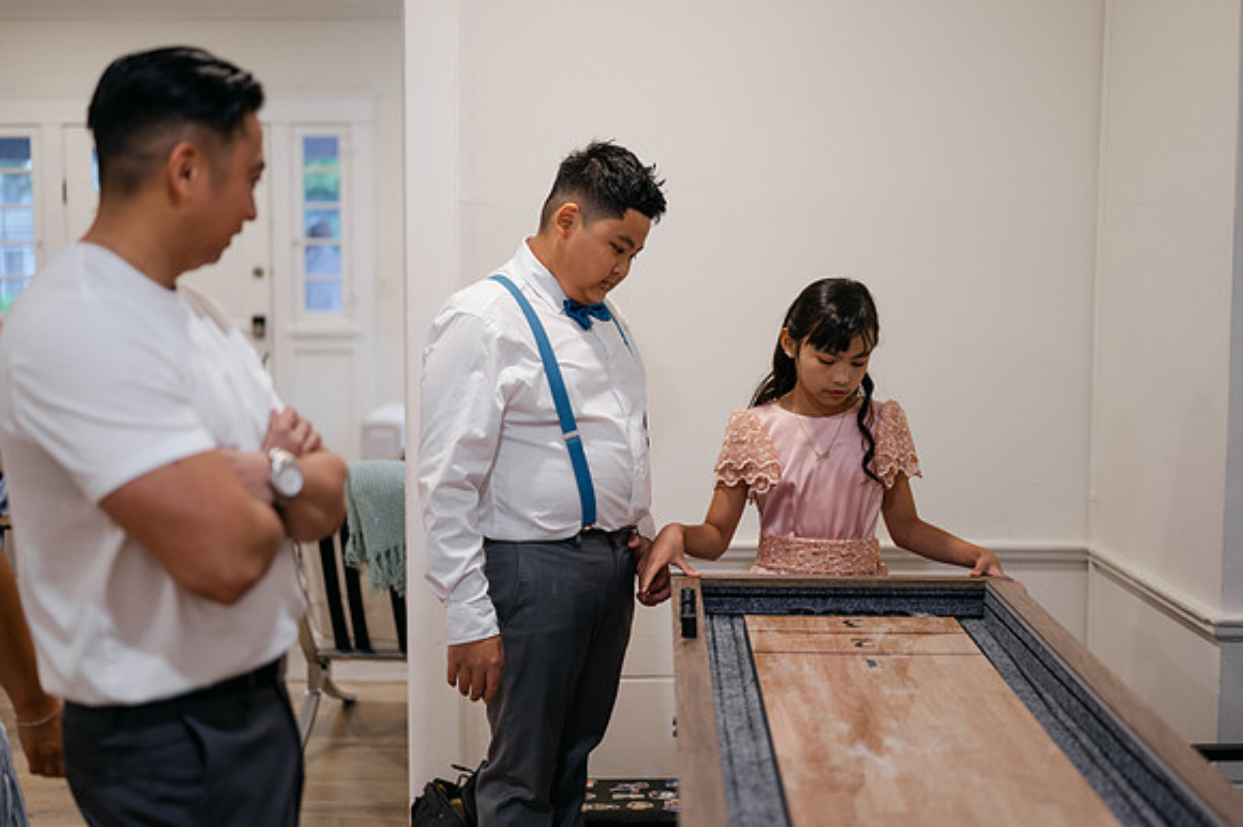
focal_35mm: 52
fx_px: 1783
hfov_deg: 38.4
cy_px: 414
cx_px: 622
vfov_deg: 26.1
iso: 640
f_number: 1.8
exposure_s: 1/125
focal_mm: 50
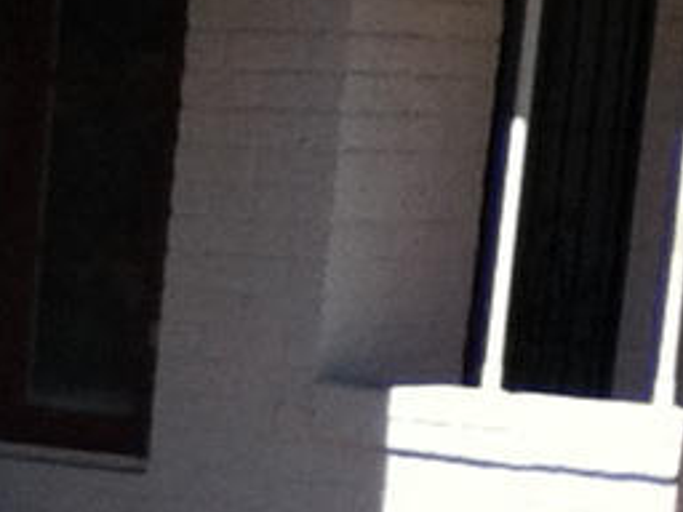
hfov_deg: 14.5
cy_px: 704
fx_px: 2368
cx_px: -542
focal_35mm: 120
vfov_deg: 11.9
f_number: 2.4
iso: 80
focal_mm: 3.85
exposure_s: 1/1685
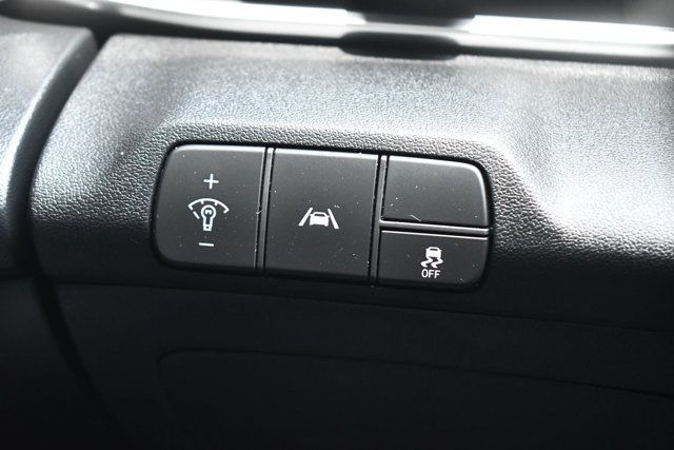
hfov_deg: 33.4
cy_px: 225
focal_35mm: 60
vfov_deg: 22.6
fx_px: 1124
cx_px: 337
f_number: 5
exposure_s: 1/100
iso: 3200
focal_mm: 40
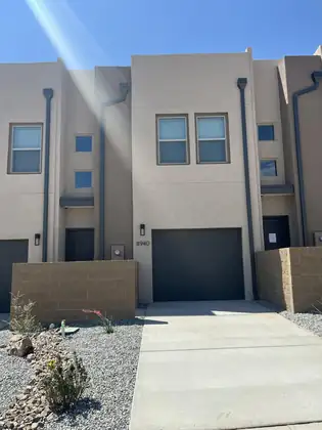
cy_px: 215
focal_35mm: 26
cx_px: 161
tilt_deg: +8.6
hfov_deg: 53.1
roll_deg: +2.9
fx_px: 322
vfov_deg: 67.3
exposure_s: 1/3521
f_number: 1.6
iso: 50
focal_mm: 5.1
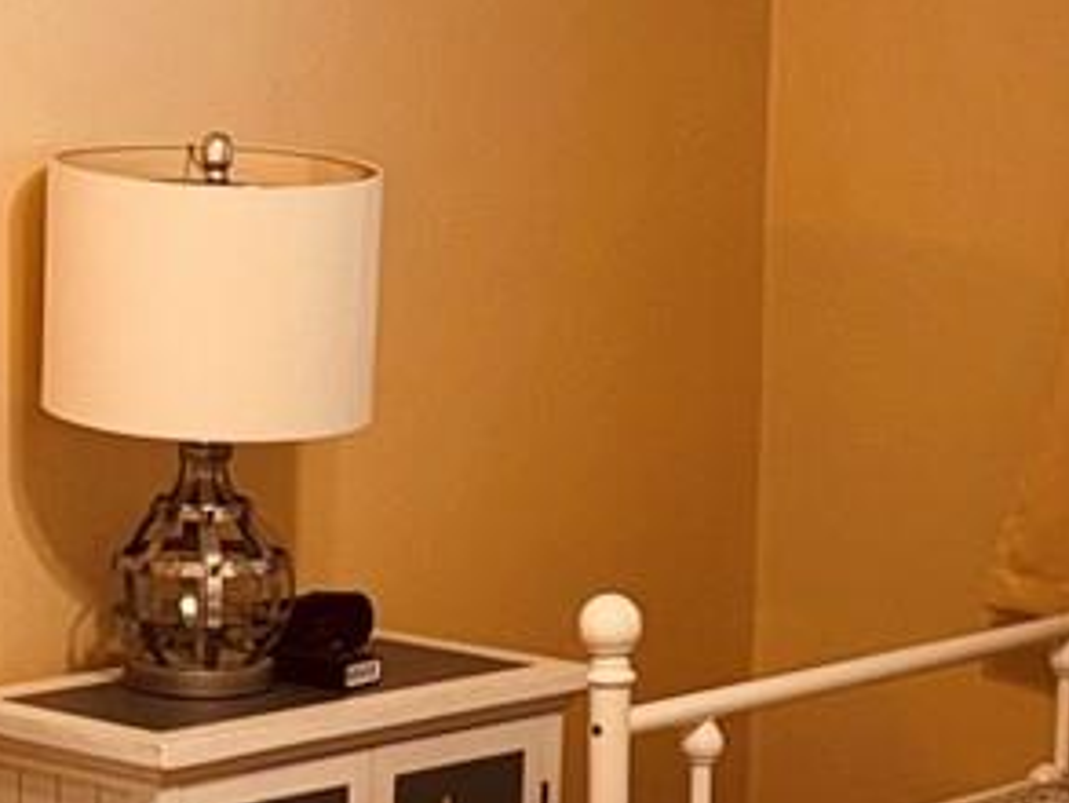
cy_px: 832
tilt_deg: -11.0
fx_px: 4047
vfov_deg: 11.2
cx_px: 441
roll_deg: -1.5
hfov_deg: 15.0
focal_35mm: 131
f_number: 1.78
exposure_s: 1/25
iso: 64
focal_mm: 6.76
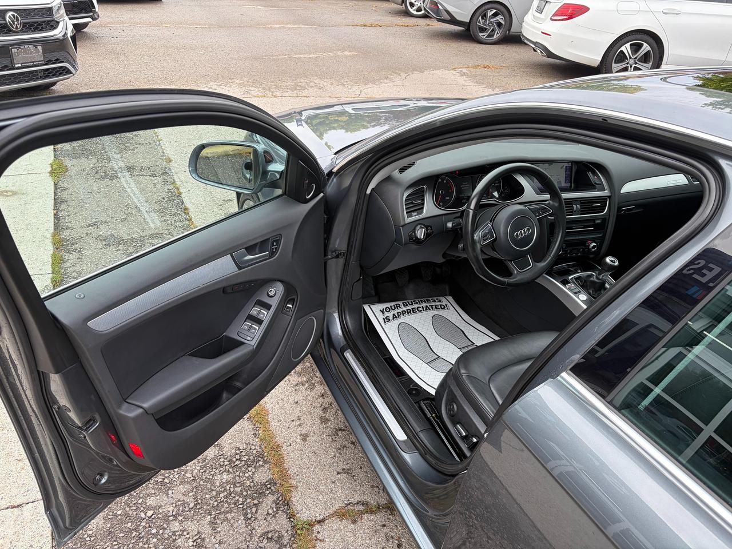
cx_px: 366
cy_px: 274
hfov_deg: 67.3
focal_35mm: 26
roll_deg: -1.5
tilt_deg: -31.9
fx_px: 550
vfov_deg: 53.1
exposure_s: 1/407
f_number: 1.6
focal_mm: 5.96
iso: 50
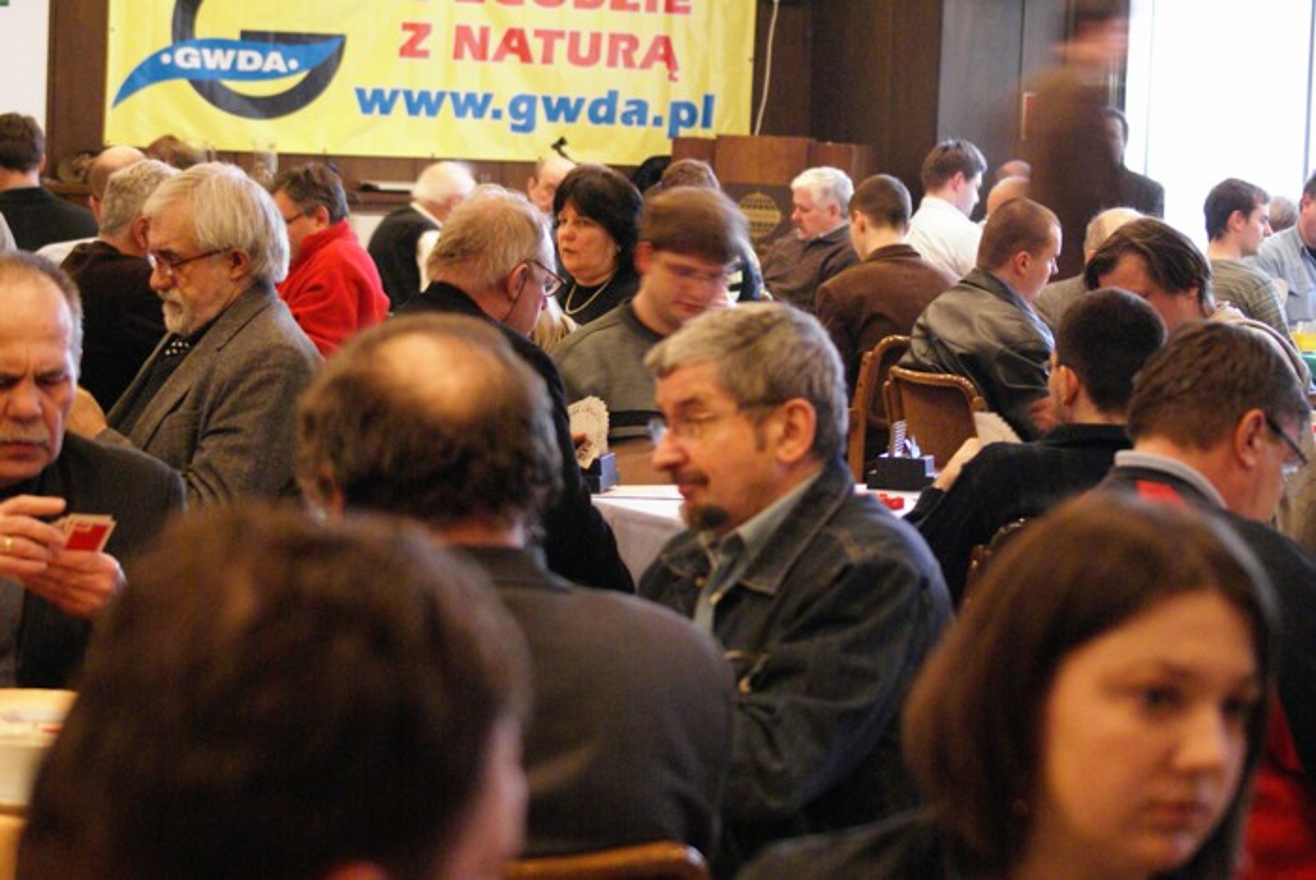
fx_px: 4116
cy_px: 440
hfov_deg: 18.2
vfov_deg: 12.2
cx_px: 658
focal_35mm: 112
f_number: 4.5
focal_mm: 75
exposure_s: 1/8
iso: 1600
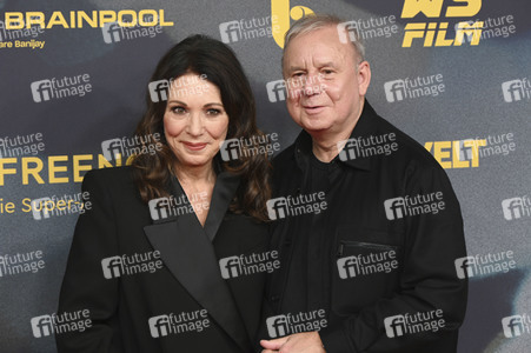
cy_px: 176
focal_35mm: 93
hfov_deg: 21.9
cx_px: 266
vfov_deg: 14.7
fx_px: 1371
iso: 800
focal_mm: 93
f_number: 6.3
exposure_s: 1/160
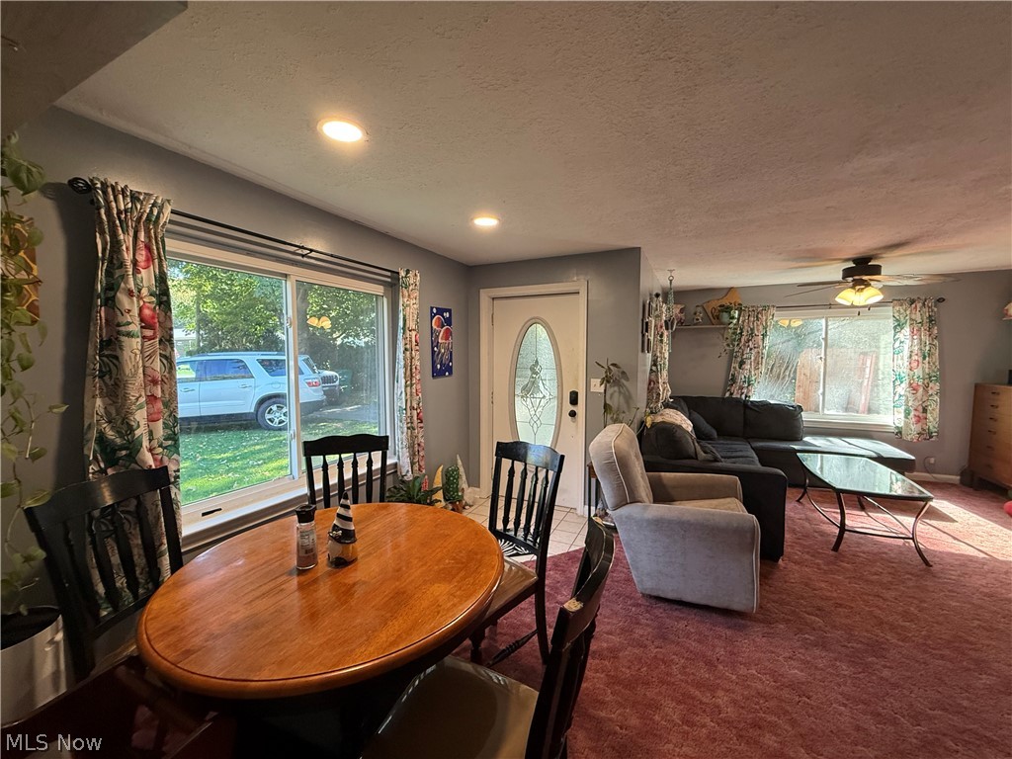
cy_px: 380
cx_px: 506
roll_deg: +0.2
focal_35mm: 14
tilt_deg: -4.1
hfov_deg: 102.1
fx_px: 409
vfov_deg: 85.7
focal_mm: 2.22
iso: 320
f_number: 2.2
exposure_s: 1/120
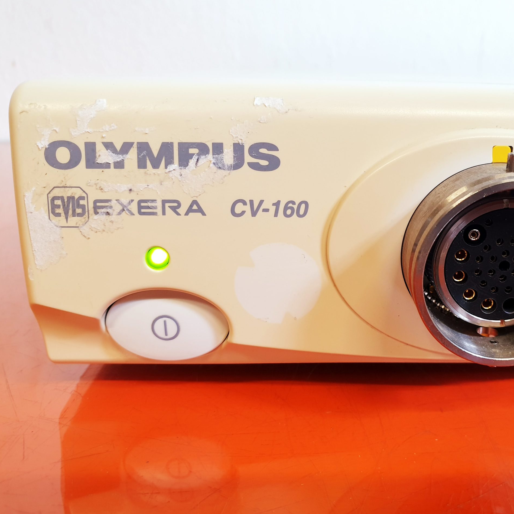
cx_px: 336
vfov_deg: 52.5
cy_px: 259
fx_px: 521
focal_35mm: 31
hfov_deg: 51.7
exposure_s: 1/50
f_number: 2.4
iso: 160
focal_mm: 4.3
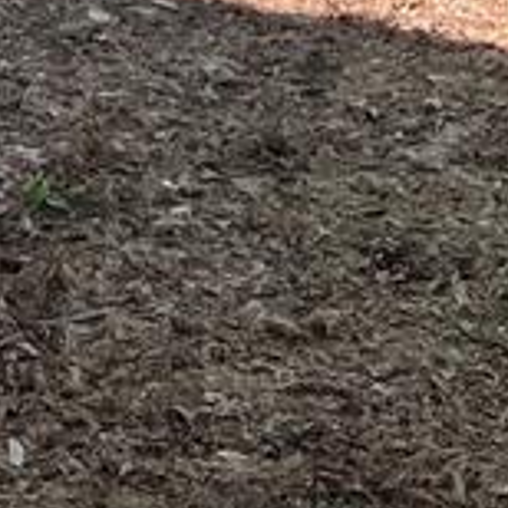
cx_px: -376
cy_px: -633
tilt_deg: -3.9
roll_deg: -1.0
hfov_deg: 10.8
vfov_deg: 10.2
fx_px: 2540
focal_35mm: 153
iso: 50
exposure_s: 1/769
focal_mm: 5.7
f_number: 1.5
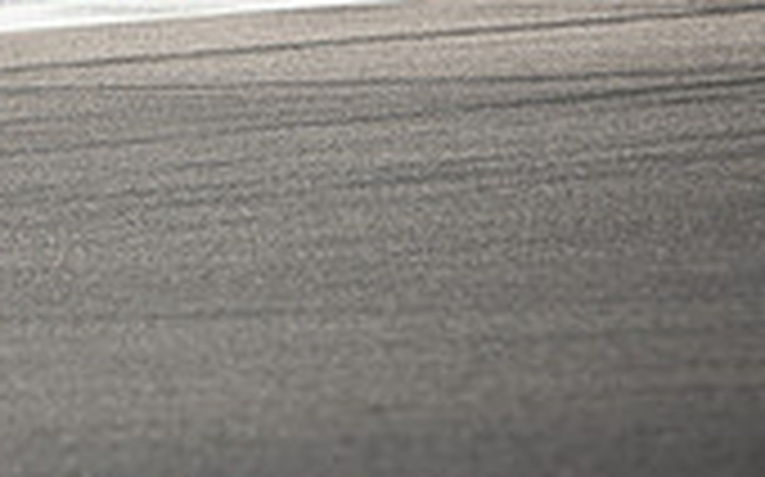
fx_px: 21773
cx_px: -486
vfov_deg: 1.3
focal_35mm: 1045
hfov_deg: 2.0
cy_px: -169
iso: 125
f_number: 2.8
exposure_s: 1/2000
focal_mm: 200
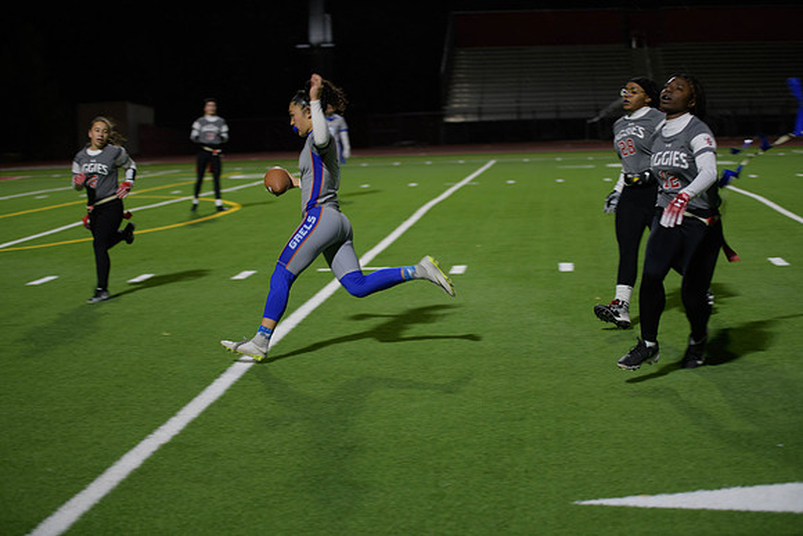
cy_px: 268
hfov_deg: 28.8
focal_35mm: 70
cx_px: 402
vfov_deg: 19.5
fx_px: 1562
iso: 560
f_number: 2.8
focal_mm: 70
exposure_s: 1/200
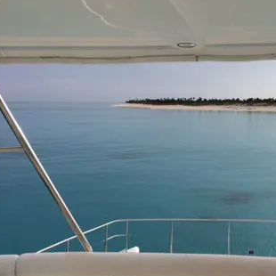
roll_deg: -0.8
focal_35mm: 53
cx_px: 222
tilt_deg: -5.2
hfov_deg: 31.4
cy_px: 140
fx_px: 478
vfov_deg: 32.2
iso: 32
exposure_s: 1/1866
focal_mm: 4.15
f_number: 2.2
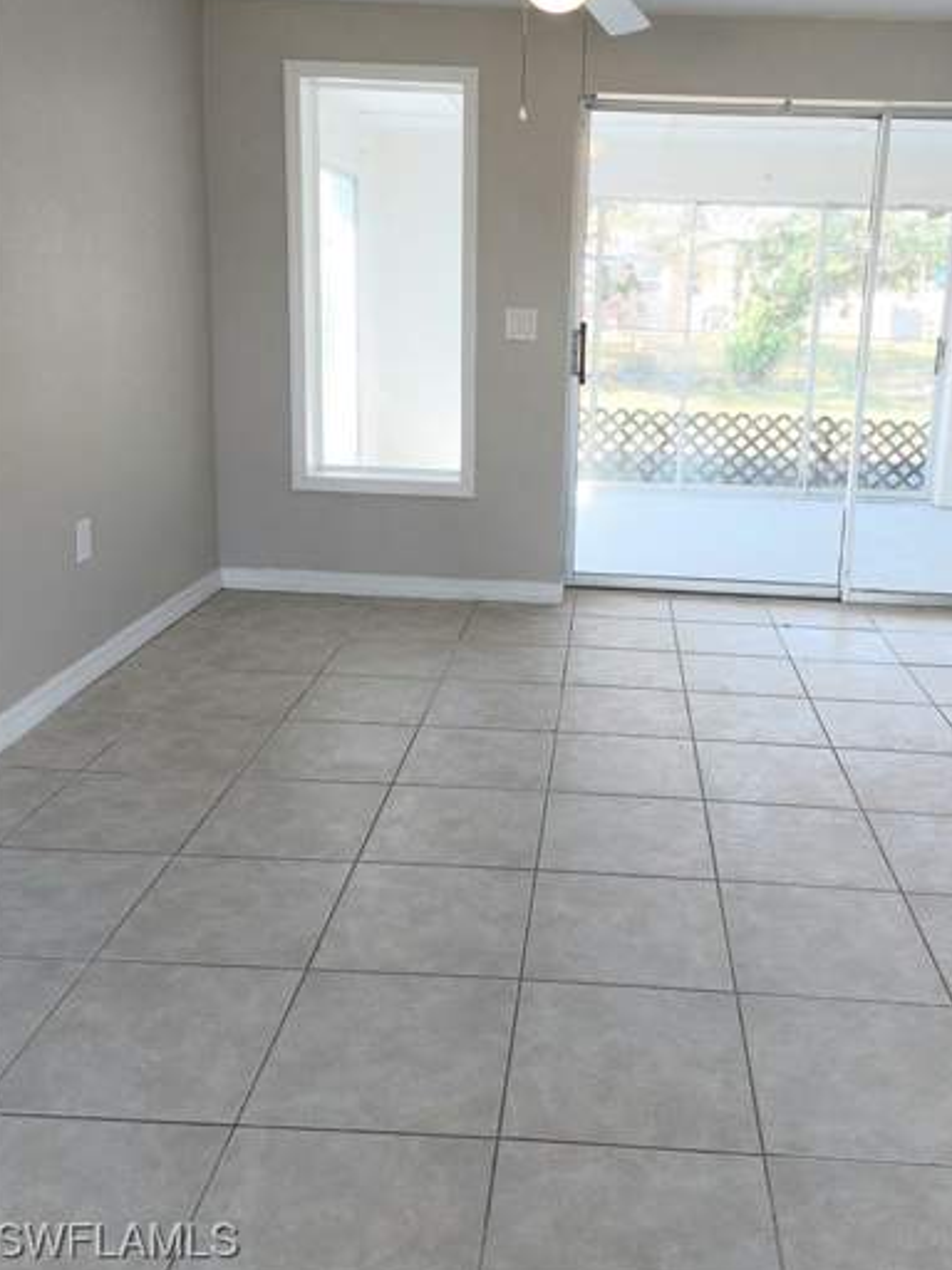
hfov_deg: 46.5
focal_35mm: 30
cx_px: 578
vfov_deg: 59.3
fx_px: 1100
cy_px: 491
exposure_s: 1/120
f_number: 1.8
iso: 40
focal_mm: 5.23
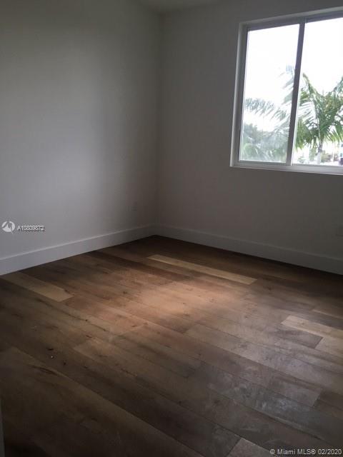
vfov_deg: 61.7
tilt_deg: -13.8
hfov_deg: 48.2
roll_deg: -1.2
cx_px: 172
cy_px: 228
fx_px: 383
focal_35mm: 29
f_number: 2.2
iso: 25
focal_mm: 4.15
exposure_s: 1/30
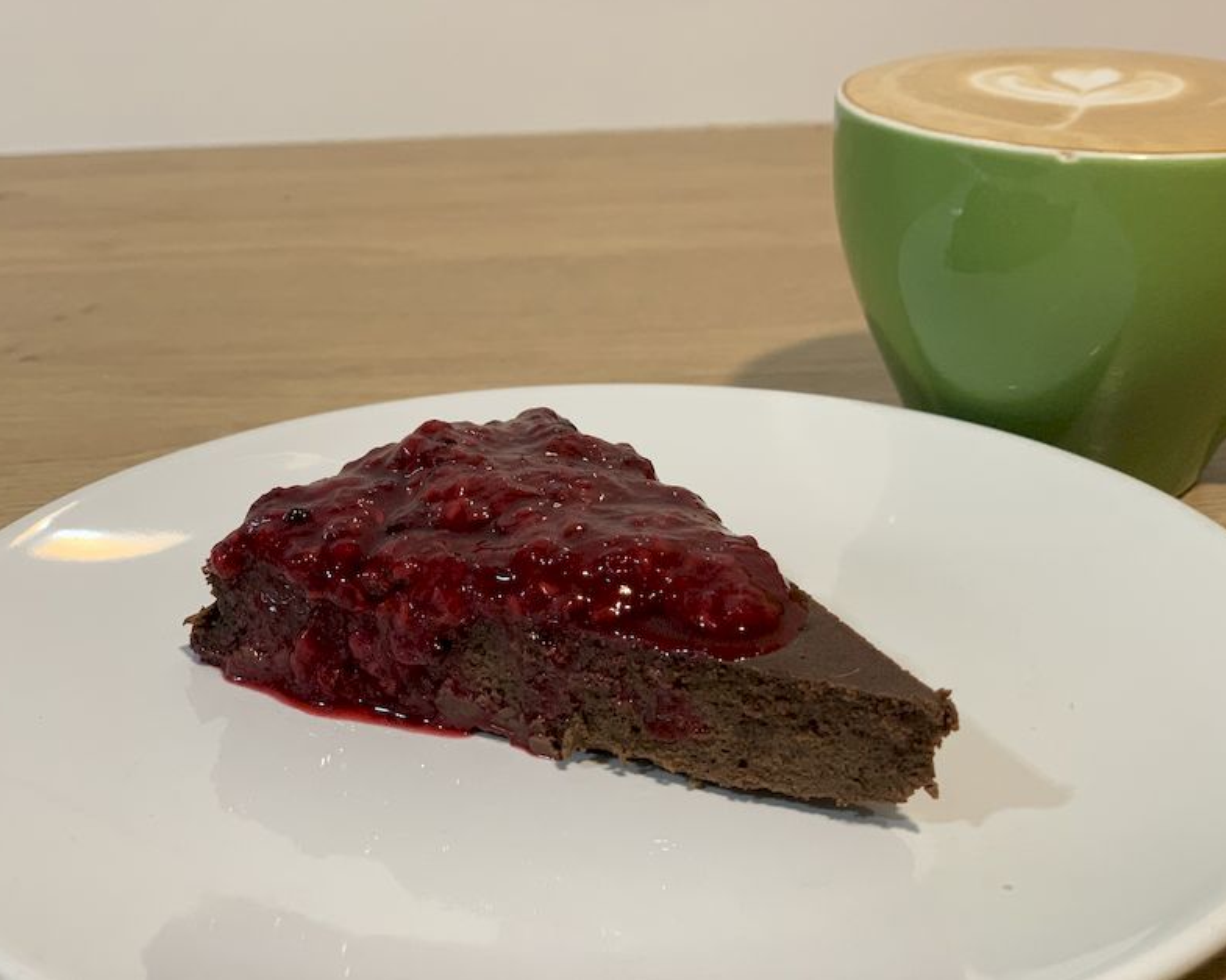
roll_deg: +0.5
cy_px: 488
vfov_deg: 27.6
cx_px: 648
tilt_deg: -22.7
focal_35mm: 55
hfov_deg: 34.1
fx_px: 1996
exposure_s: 1/50
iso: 200
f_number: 2.4
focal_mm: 6
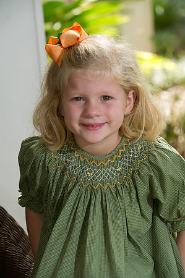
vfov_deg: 16.4
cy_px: 139
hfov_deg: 10.9
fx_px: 966
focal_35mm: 125
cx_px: 92
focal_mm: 125
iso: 320
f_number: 5
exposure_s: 1/160
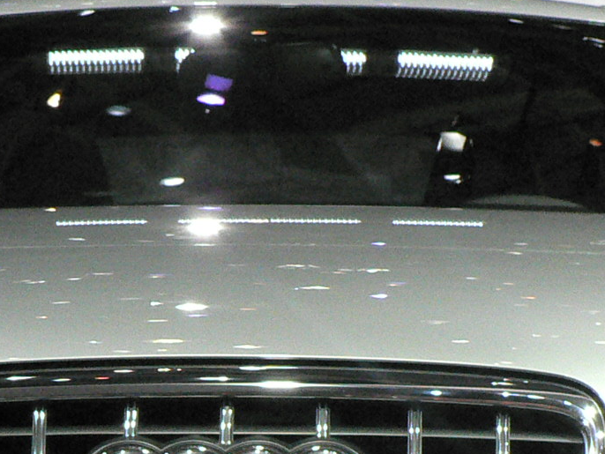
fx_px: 3339
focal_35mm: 191
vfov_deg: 7.7
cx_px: 231
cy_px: 551
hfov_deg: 10.3
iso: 400
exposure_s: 1/400
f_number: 4
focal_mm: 10.7
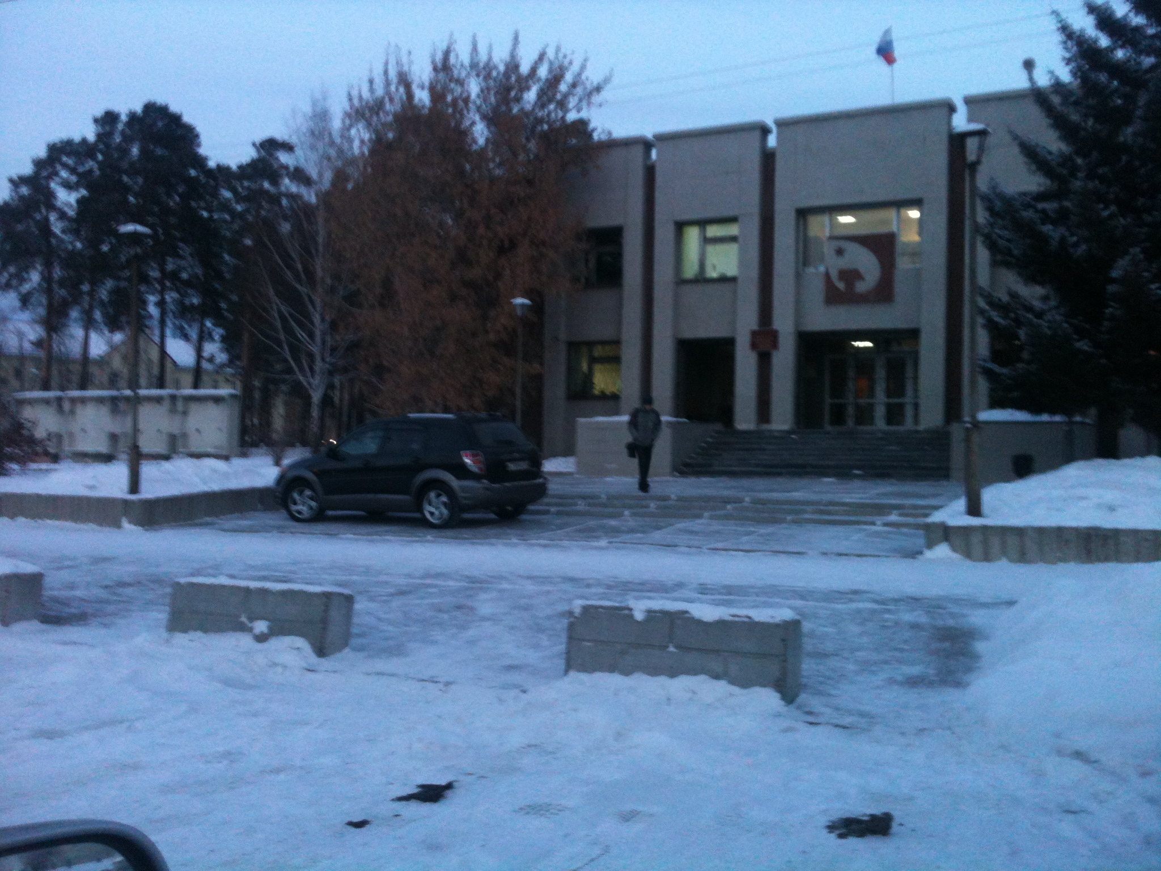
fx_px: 1174
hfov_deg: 52.6
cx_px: 580
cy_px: 436
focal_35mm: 35
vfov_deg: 40.7
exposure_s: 1/15
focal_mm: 3.85
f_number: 2.8
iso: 125
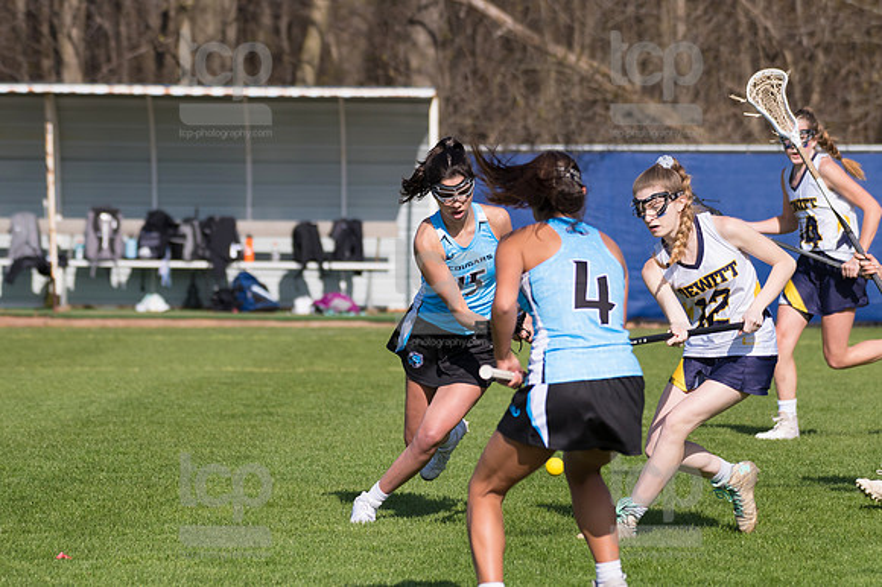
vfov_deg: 4.6
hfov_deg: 6.9
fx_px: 7346
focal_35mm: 300
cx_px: 441
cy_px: 294
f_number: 5.6
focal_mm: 200
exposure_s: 1/2000
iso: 320
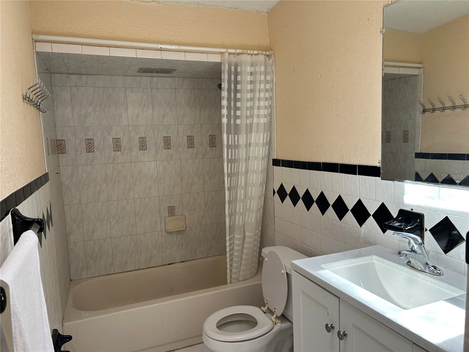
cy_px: 176
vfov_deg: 53.1
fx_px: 352
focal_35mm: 26
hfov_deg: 67.3
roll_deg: +2.3
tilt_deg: -6.1
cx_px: 234
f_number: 1.5
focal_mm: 5.7
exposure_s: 1/122
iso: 64
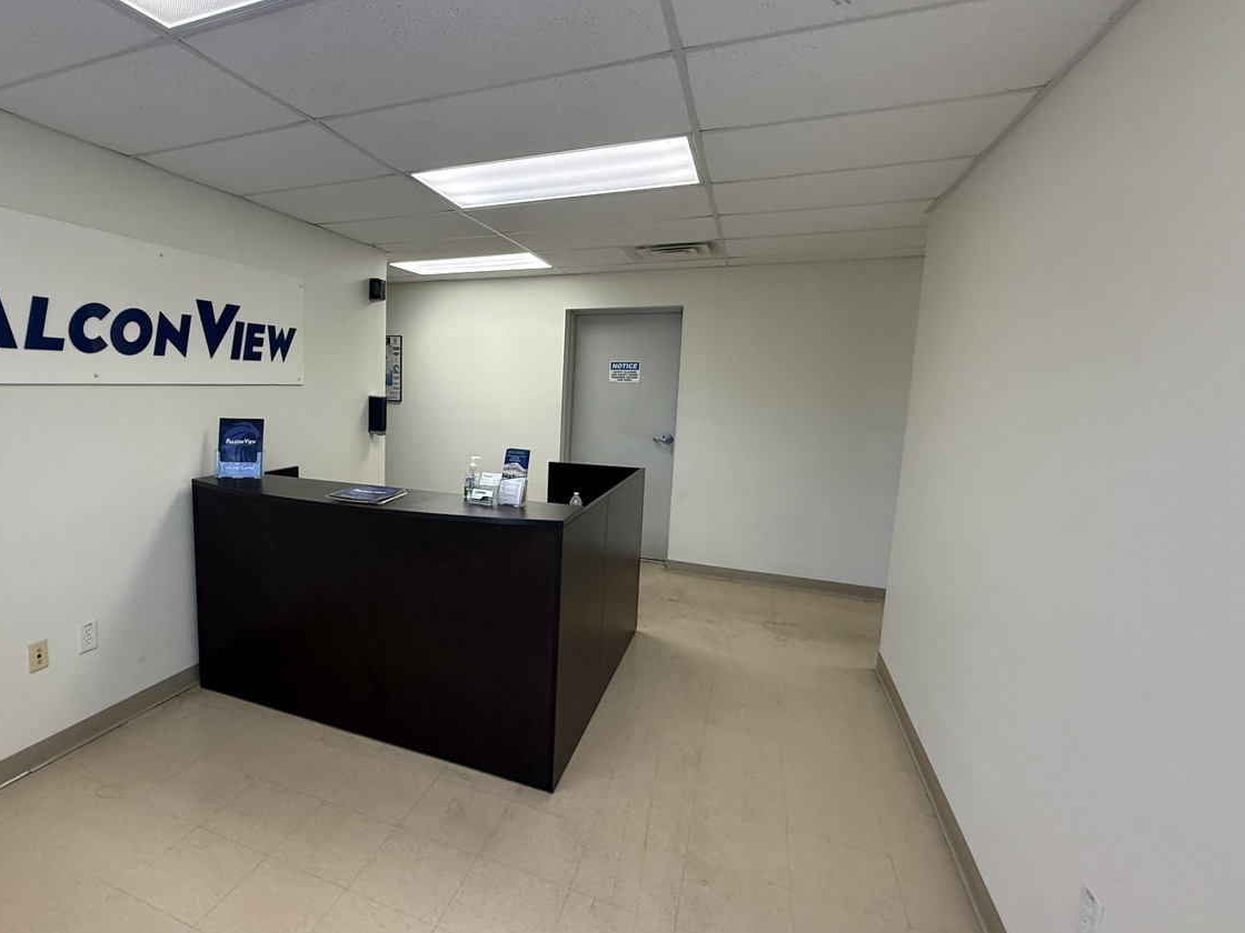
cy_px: 465
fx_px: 647
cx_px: 457
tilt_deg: -7.8
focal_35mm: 18
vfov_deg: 71.6
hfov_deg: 85.8
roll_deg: -1.1
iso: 250
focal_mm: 2.22
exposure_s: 1/60
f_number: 2.2
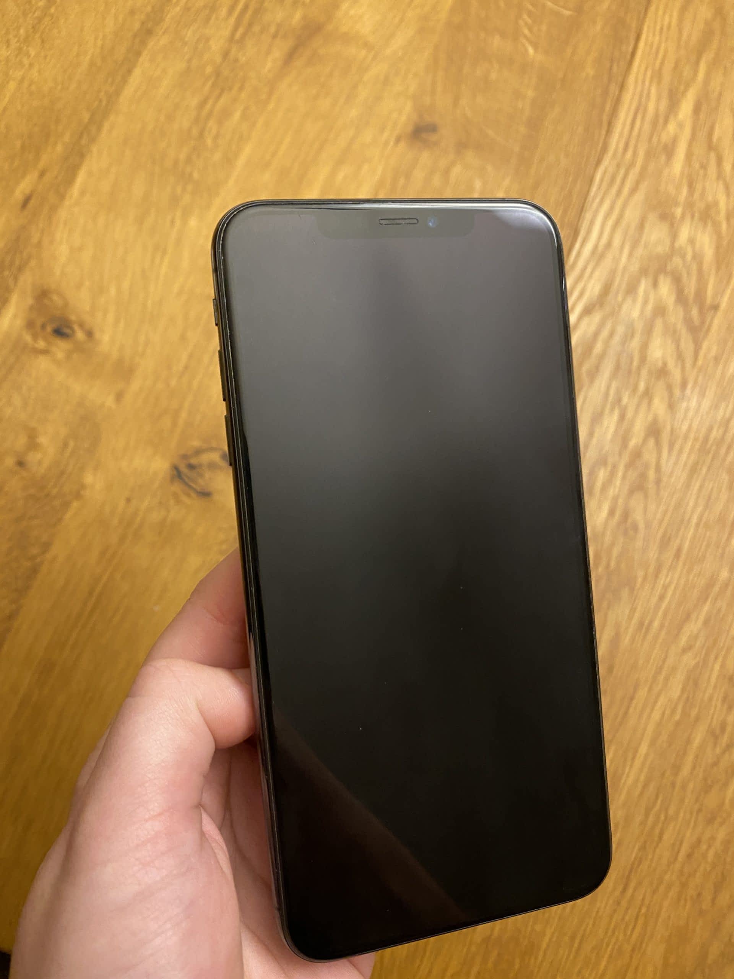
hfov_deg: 53.1
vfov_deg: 67.3
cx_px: 367
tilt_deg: -74.3
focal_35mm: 26
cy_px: 490
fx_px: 735
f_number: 1.8
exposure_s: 1/33
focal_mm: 4.25
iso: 320
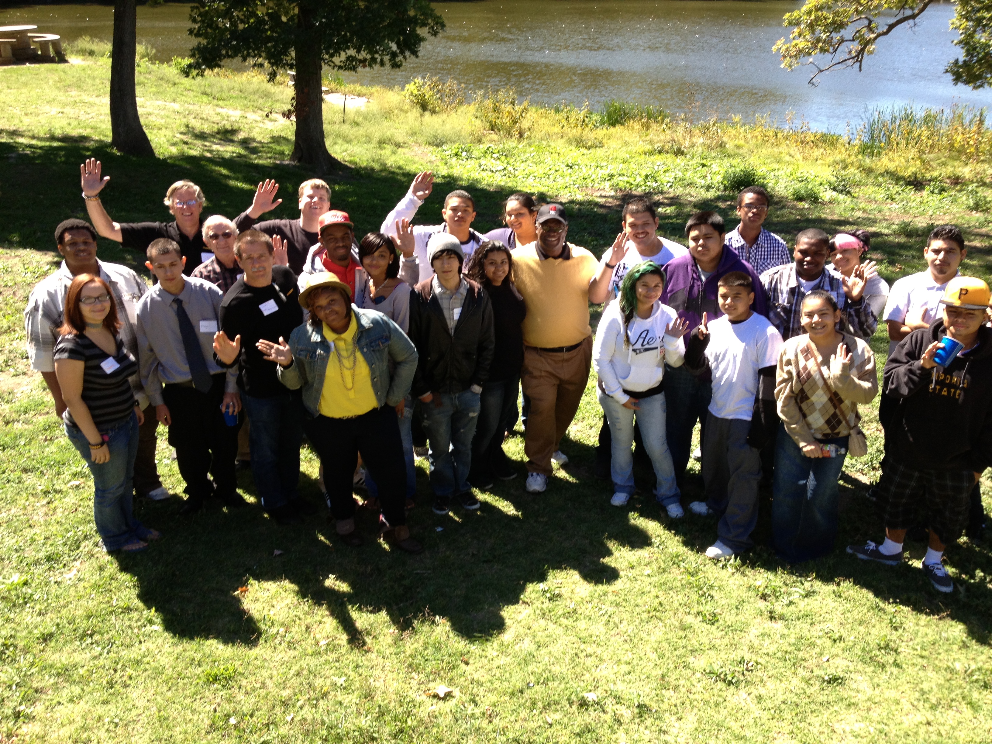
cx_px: 496
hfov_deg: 52.6
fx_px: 1003
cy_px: 372
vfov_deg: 40.7
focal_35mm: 35
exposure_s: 1/452
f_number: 2.4
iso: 64
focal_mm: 4.28
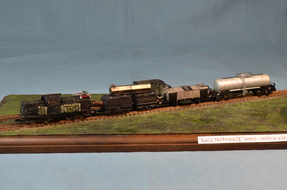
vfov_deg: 17.4
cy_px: 95
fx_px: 621
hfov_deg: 26.0
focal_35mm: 78
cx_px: 144
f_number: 22
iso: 200
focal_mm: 52
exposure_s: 1/2
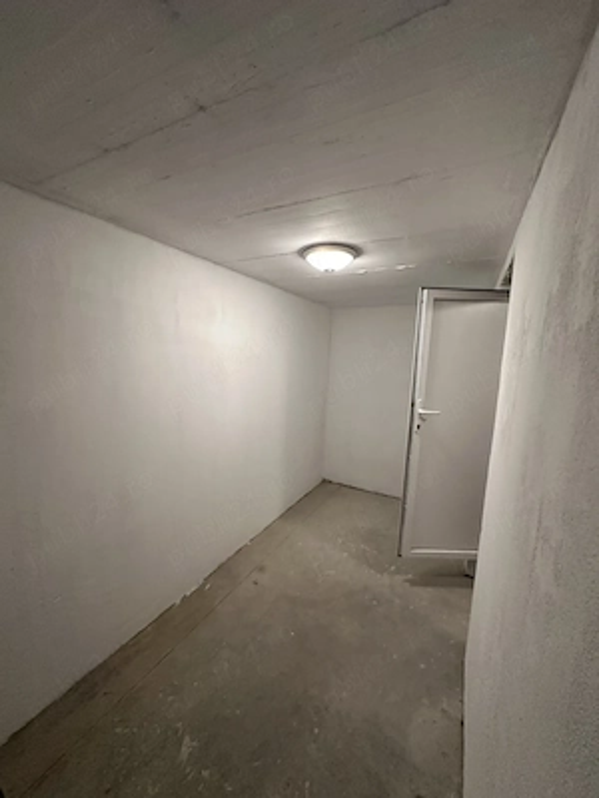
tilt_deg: -8.4
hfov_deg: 85.7
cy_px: 399
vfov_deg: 102.1
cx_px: 300
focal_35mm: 14
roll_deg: -2.5
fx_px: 323
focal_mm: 2.22
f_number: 2.2
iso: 400
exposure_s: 1/50
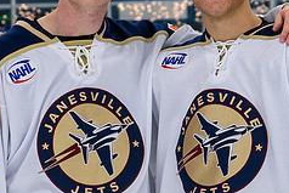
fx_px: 2394
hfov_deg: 6.9
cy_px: 76
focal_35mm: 298
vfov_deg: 4.6
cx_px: 179
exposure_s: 1/250
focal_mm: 58
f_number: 4
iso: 320
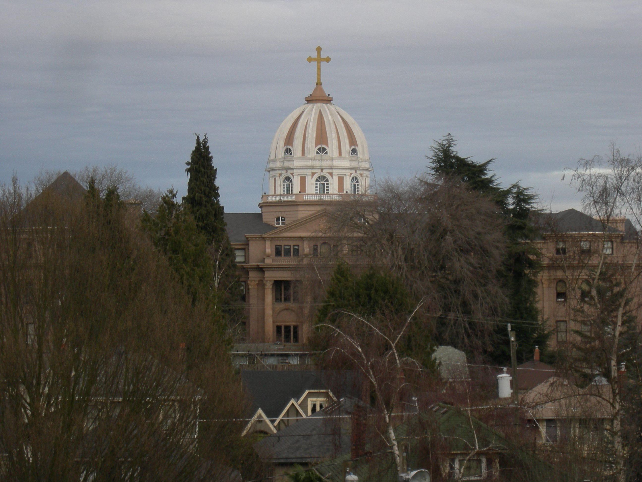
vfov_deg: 11.8
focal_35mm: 126
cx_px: 321
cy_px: 241
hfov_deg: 15.6
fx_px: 2337
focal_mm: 26.3
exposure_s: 1/105
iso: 64
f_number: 5.2
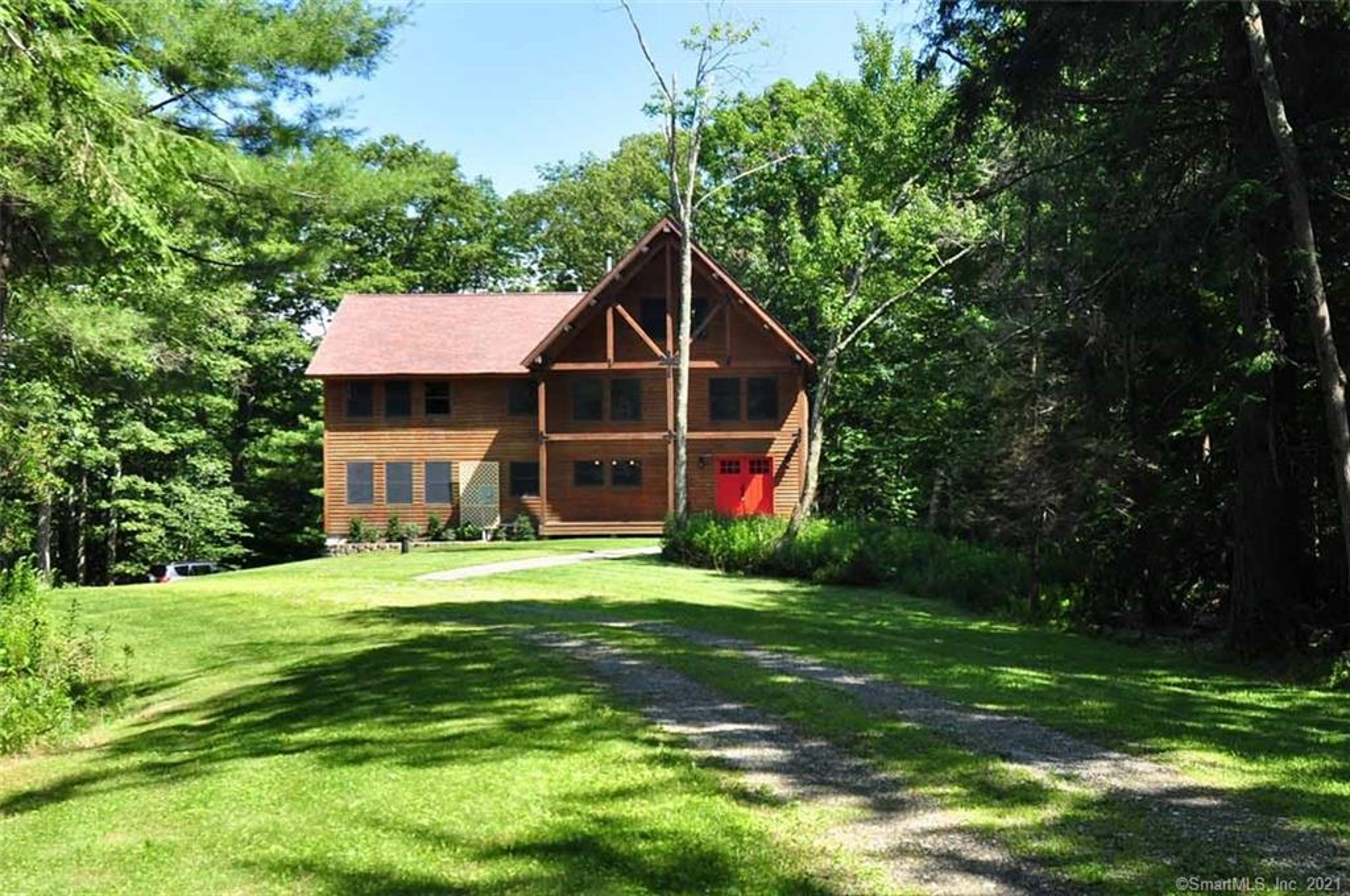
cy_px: 448
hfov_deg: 57.3
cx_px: 675
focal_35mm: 33
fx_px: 1236
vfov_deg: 39.9
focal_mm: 22
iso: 400
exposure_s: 1/500
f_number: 5.6
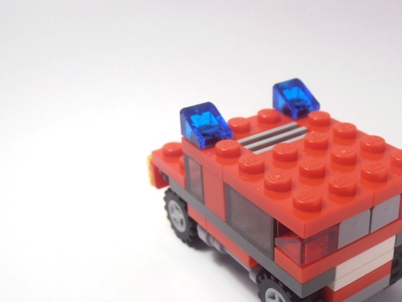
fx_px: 592
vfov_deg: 28.4
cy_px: 199
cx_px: 275
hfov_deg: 37.0
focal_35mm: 51
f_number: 3.9
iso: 80
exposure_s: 1/50
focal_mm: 6.61
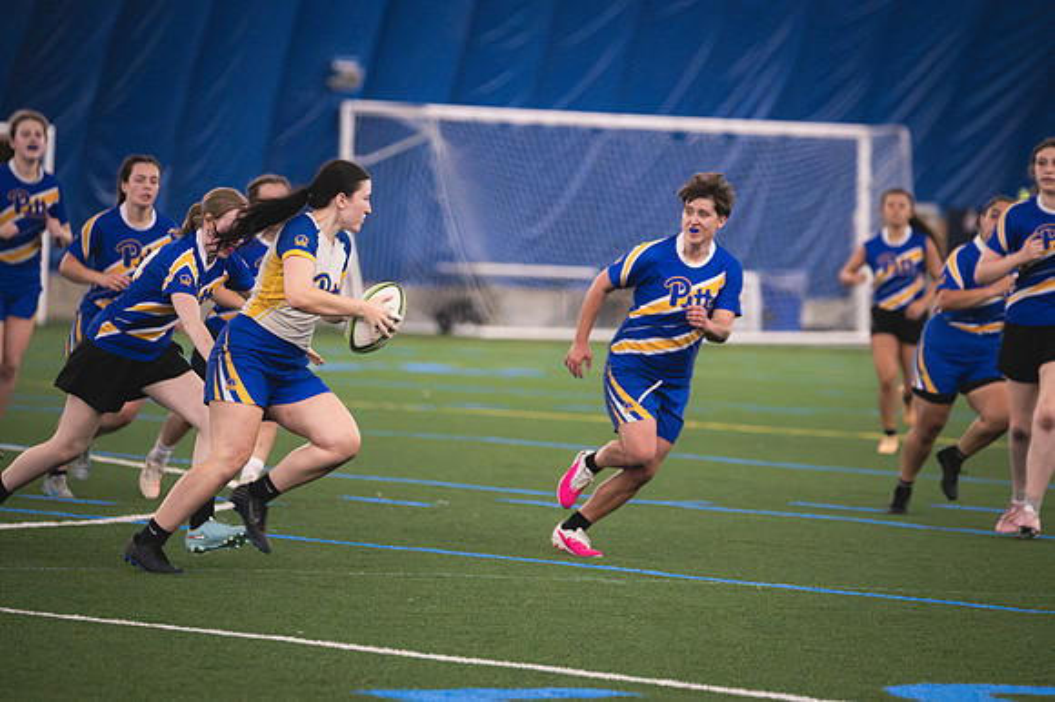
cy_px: 351
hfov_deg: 7.2
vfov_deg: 4.8
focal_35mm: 285
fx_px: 8347
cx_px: 528
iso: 11400
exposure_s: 1/640
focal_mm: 190
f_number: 2.8
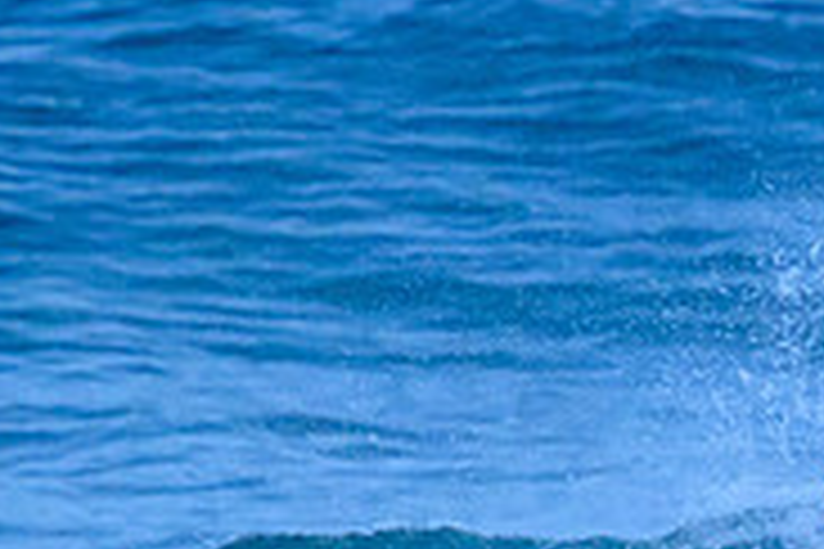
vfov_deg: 0.5
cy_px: 689
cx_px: 1259
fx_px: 69417
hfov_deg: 0.7
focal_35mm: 3033
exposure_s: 1/1600
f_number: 11
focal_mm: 800
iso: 8000
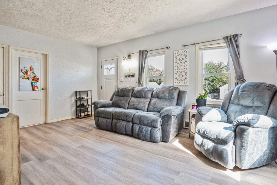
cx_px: 147
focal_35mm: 18
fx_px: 139
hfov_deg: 89.9
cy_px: 86
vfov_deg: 67.3
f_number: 8
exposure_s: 1/30
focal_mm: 16
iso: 400
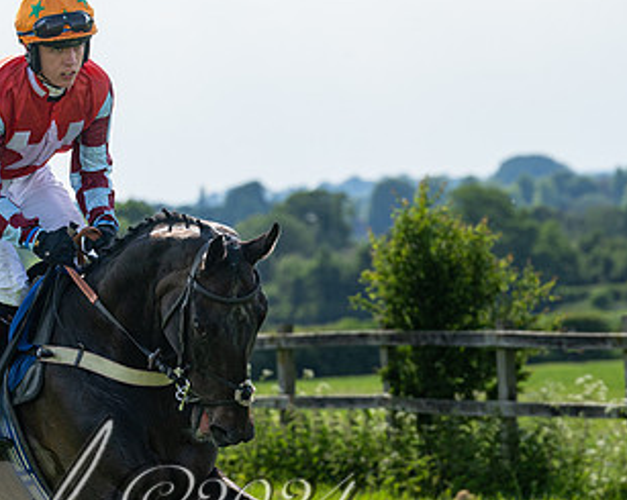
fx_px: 6526
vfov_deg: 4.4
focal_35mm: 352
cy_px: 289
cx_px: 134
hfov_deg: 5.5
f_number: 5
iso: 200
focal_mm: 135
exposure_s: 1/1250
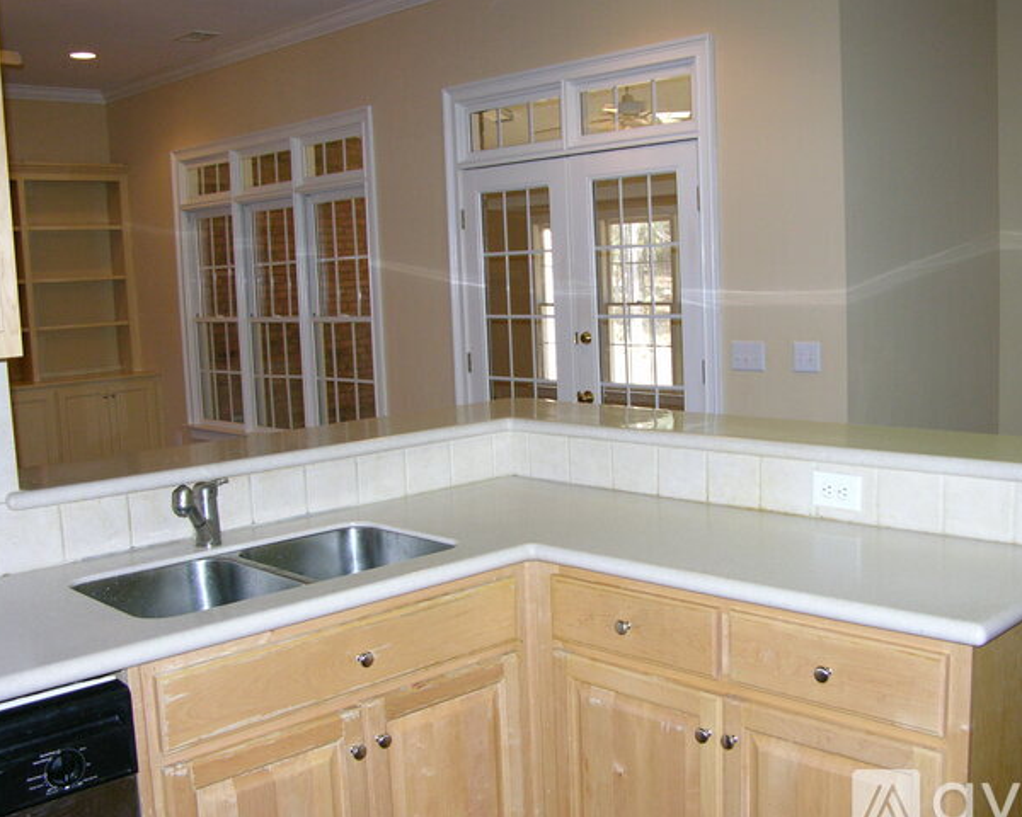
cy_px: 412
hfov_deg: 47.9
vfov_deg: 39.2
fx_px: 1149
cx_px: 560
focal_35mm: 38
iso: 200
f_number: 2.8
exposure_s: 1/60.1
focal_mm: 8.9
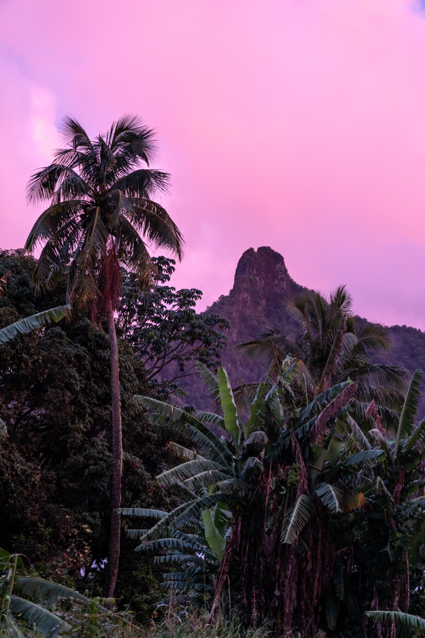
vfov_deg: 22.6
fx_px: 1593
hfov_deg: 15.2
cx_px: 212
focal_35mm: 90
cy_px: 319
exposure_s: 1/100
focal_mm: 90
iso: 1000
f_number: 4
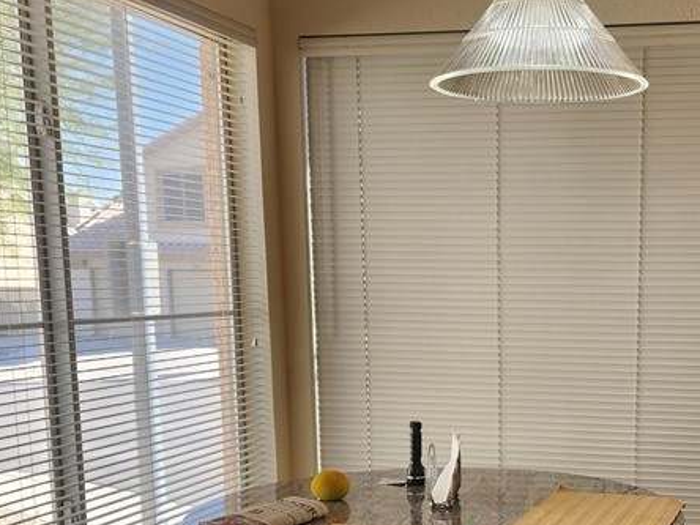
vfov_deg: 26.8
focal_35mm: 53
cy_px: 449
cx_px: 574
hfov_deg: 34.9
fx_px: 1072
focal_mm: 6.4
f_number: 1.8
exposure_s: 1/120
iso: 25
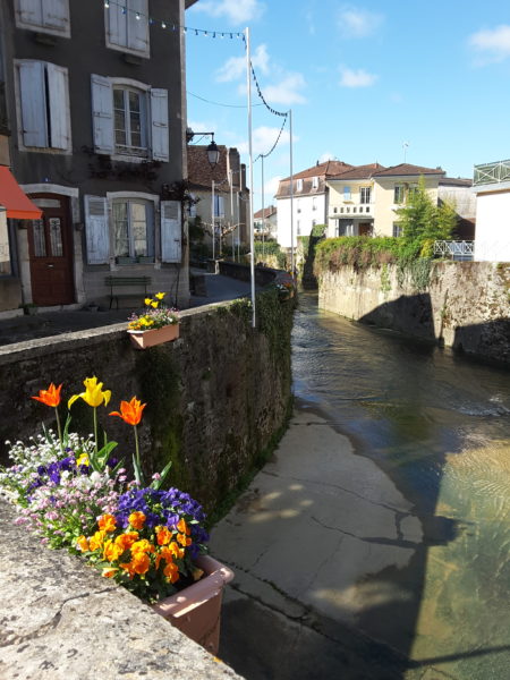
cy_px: 340
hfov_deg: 45.4
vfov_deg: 58.4
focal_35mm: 31
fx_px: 609
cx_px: 255
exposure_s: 1/708
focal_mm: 2.9
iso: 40
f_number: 1.9
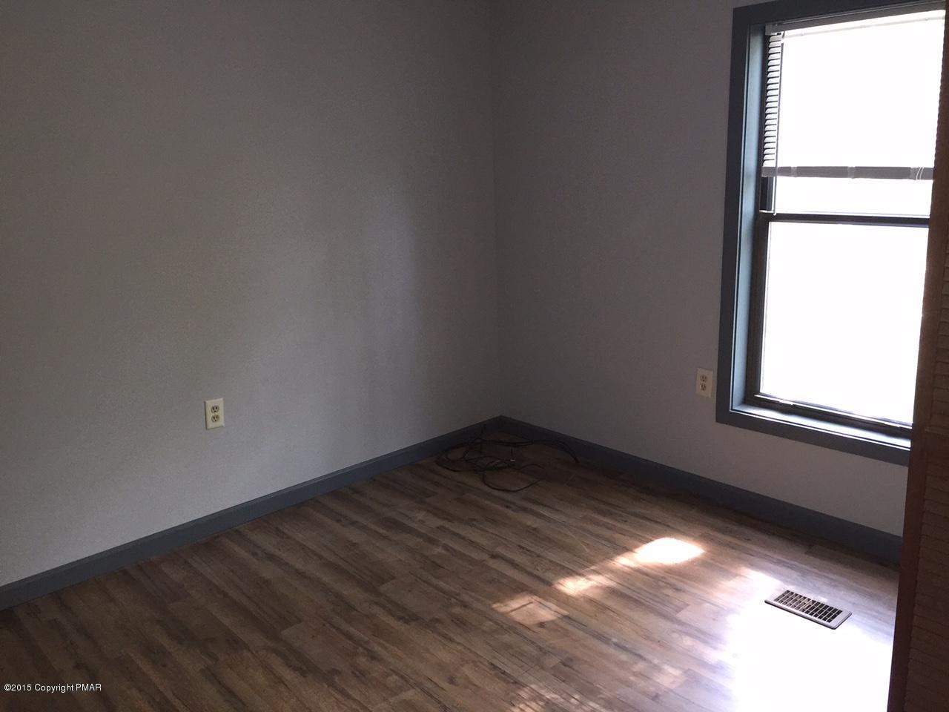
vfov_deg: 48.2
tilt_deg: -14.2
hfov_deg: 61.7
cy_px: 356
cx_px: 474
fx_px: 795
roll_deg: +1.9
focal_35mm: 29
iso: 200
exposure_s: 1/30
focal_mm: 4.15
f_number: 2.2
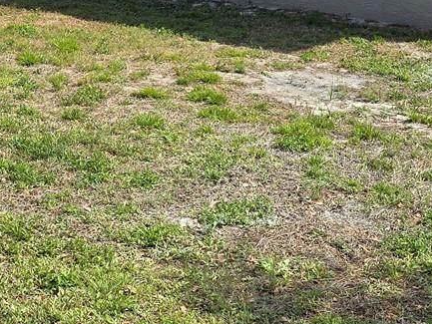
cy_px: 52
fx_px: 1061
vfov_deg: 17.2
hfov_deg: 22.7
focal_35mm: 85
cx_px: 93
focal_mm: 6.3
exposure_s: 1/655
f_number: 1.7
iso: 12
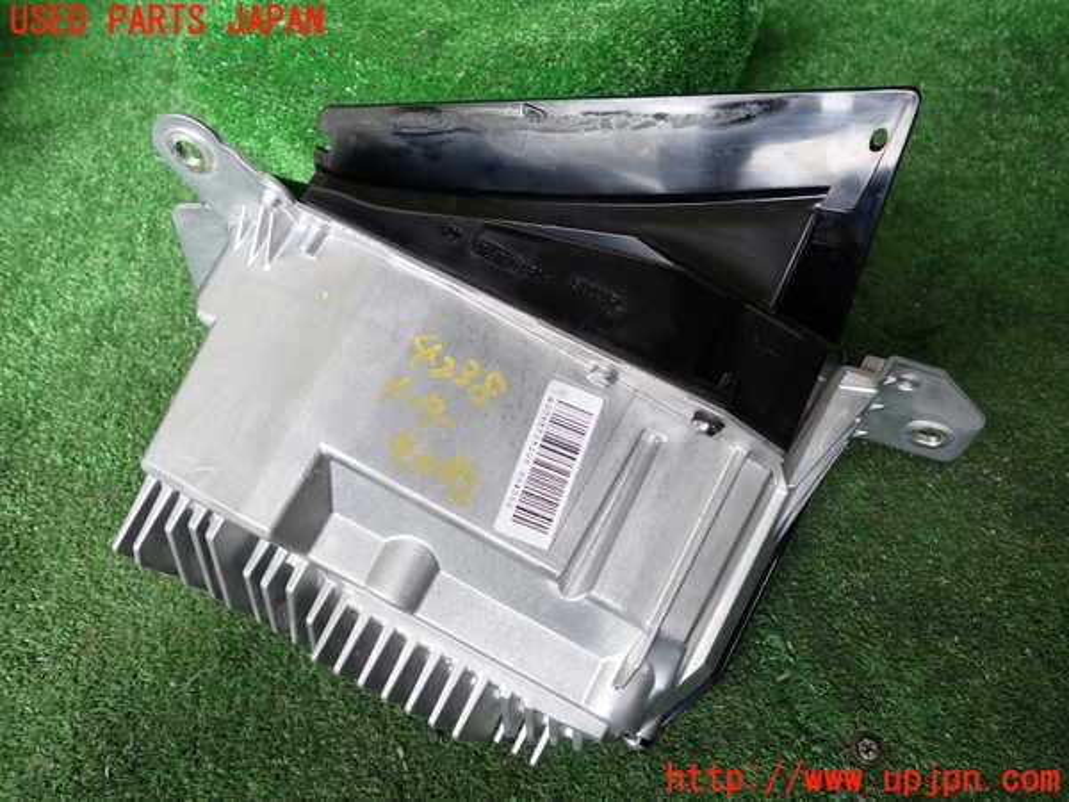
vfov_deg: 46.8
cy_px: 401
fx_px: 926
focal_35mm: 30
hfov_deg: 60.0
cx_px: 534
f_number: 2.3
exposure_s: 1/125
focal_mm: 5.4
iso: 160
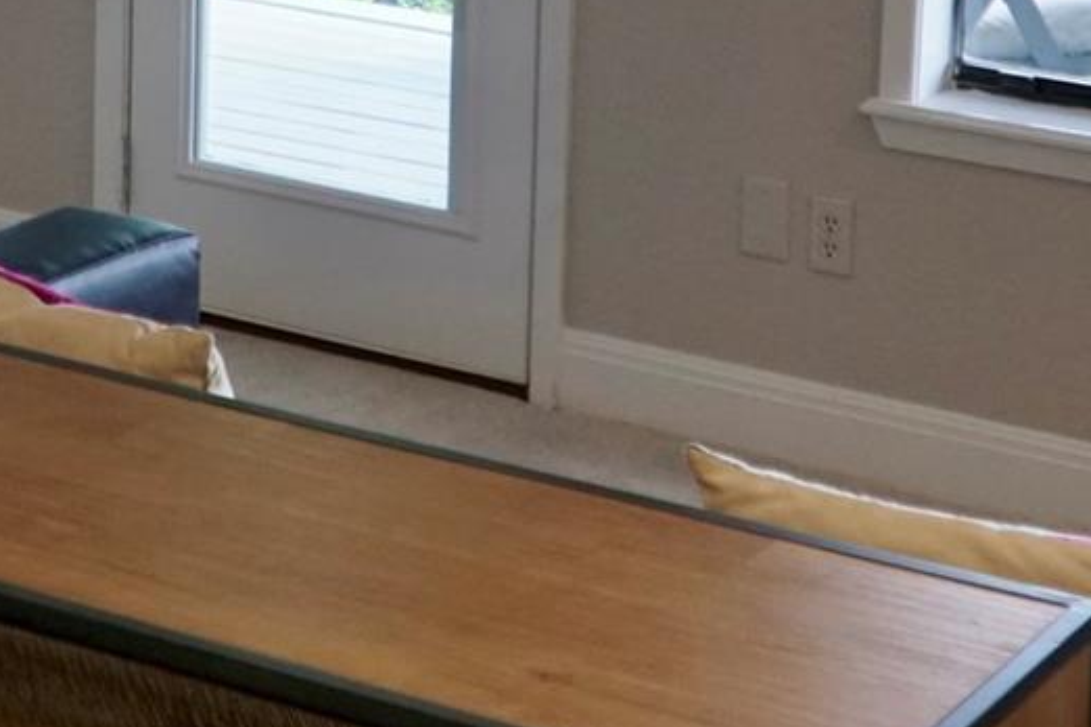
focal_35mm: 106
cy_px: -339
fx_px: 3212
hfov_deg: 19.2
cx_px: 322
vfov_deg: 12.3
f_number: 4
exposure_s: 1/160
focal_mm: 18
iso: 800
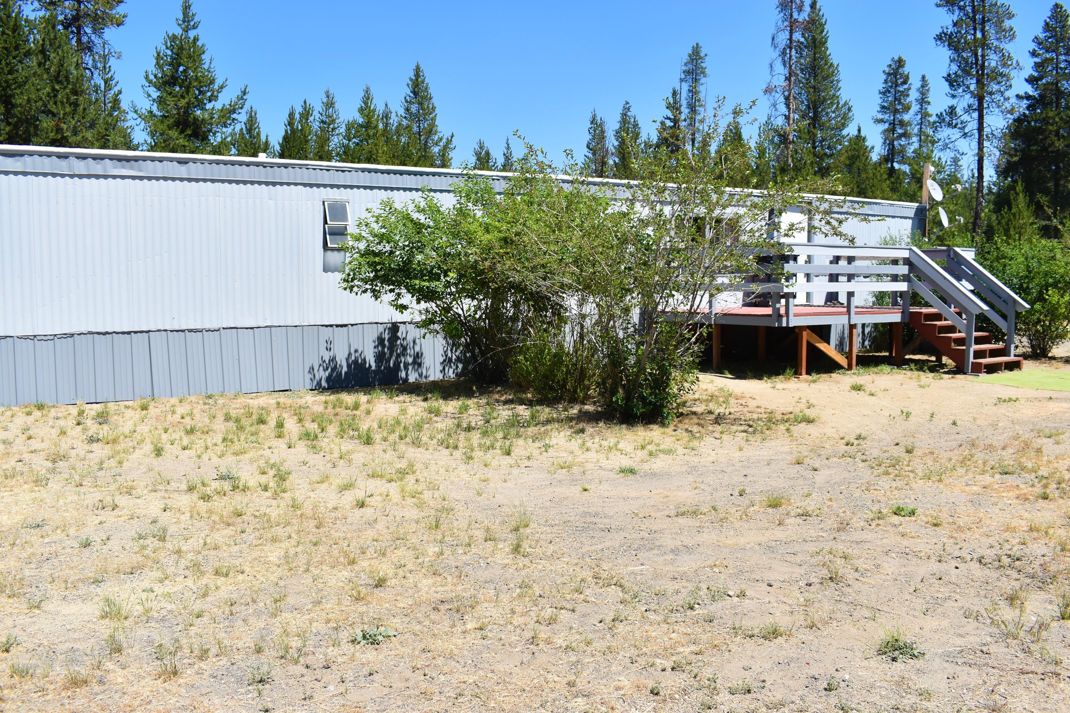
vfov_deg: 43.6
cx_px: 535
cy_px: 356
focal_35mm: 30
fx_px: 892
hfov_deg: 61.9
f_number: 8
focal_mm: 20
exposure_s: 1/250
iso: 100
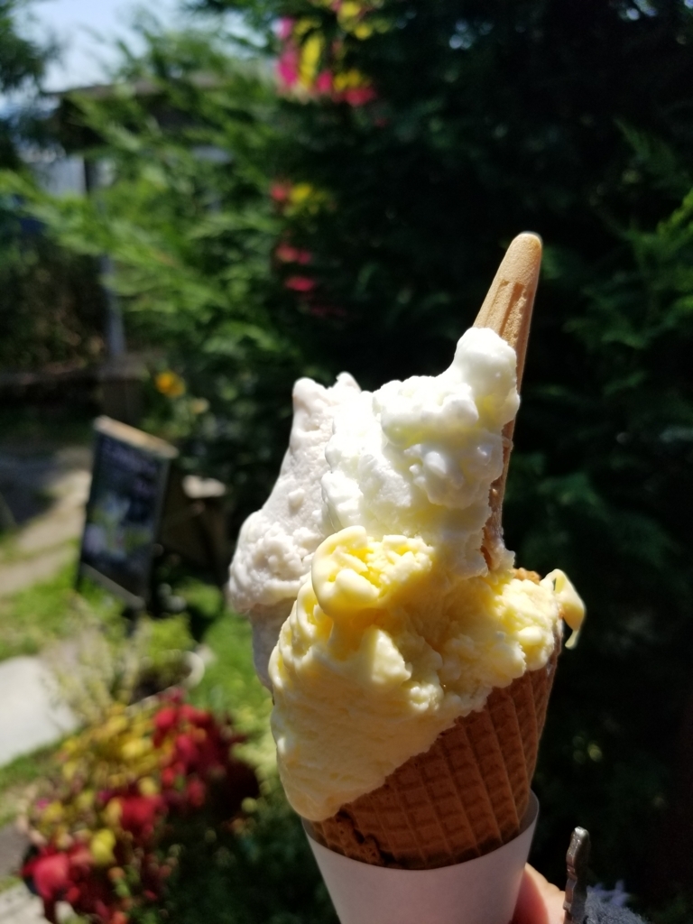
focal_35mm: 26
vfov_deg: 67.3
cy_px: 462
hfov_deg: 53.1
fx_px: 694
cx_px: 346
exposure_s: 1/2448
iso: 50
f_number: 1.7
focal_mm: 4.25
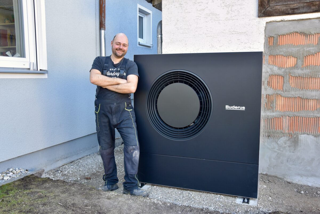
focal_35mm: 33
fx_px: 293
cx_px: 160
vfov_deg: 40.0
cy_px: 107
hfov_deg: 57.2
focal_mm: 22
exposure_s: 1/125
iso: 400
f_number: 5.6
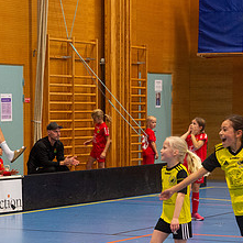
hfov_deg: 11.1
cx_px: 244
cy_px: 199
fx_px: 1239
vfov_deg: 11.2
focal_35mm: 156
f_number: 3.5
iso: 5000
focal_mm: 70
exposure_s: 1/400
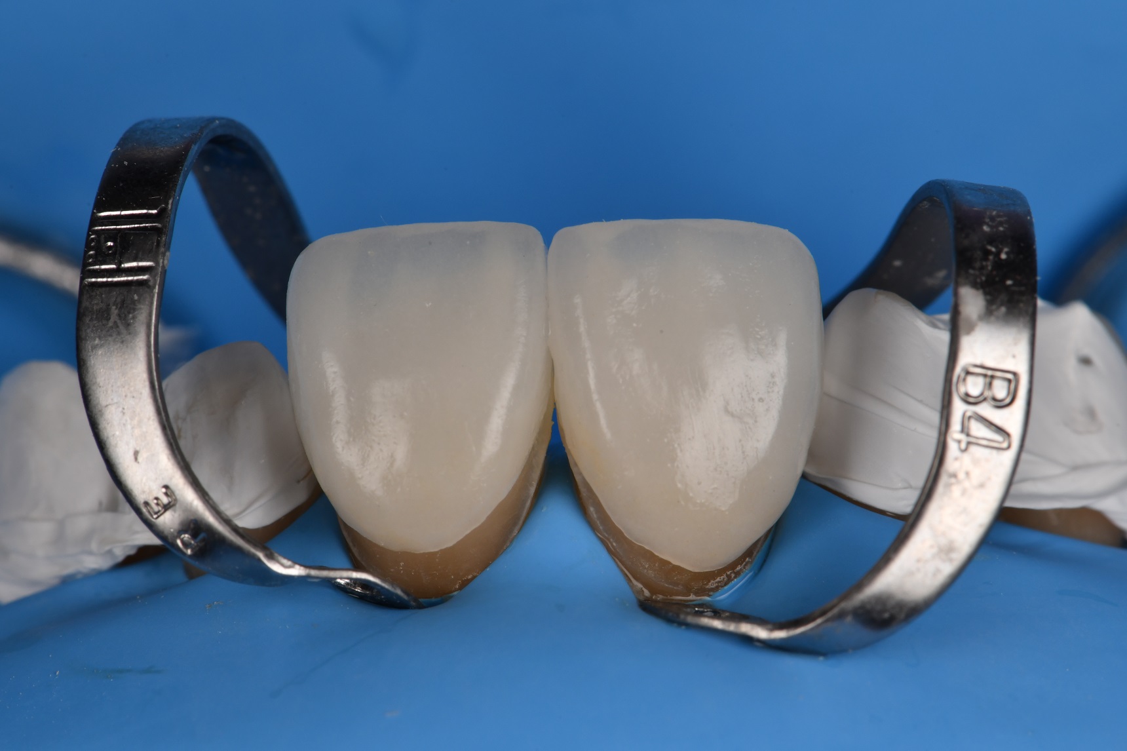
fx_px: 3943
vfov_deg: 10.9
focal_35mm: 126
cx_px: 564
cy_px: 376
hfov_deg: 16.3
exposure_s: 1/160
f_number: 32
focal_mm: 105
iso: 200
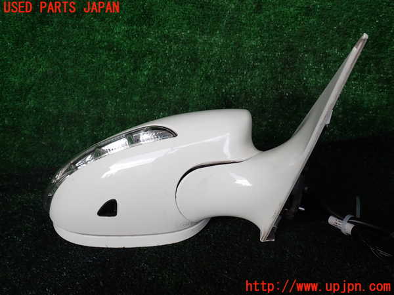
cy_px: 148
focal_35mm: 30
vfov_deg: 46.8
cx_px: 197
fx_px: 341
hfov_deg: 60.0
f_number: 3.2
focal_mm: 5.4
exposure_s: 1/125
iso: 100
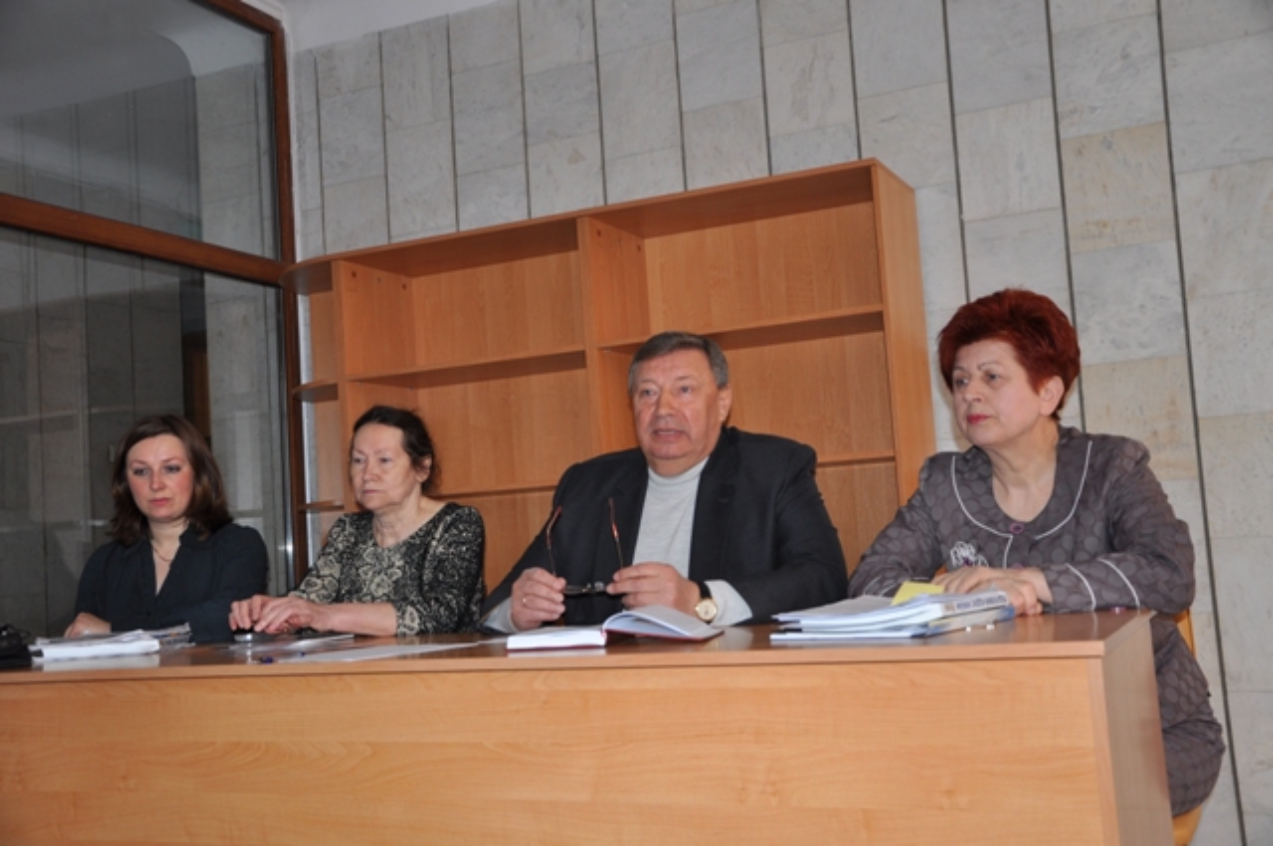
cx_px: 636
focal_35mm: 39
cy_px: 423
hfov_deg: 49.6
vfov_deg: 34.1
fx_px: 1377
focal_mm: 26
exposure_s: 1/60
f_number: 4
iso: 200
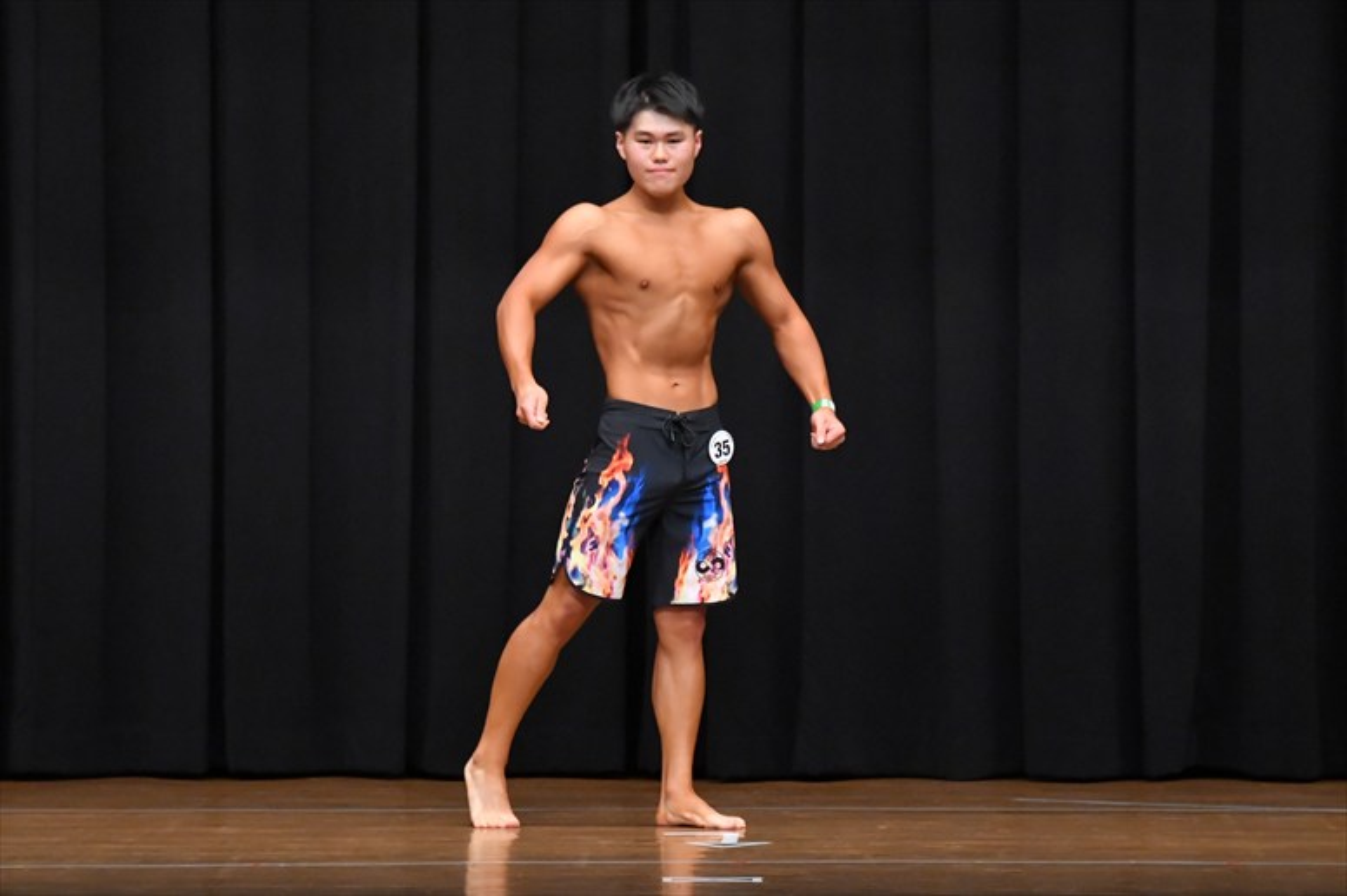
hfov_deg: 8.1
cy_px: 448
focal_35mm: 255
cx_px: 674
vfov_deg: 5.4
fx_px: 9537
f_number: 5.6
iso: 8000
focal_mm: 170
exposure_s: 1/400
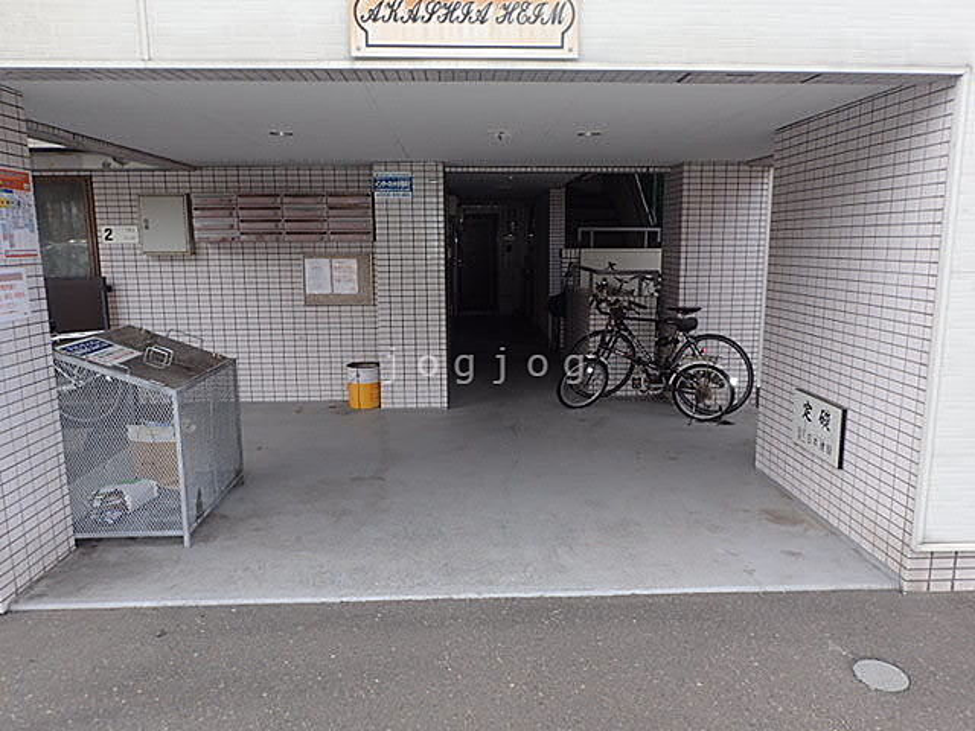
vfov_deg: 54.9
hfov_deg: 69.4
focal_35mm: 25
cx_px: 488
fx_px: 704
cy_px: 366
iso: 100
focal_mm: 4.5
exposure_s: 1/200
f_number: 2.8
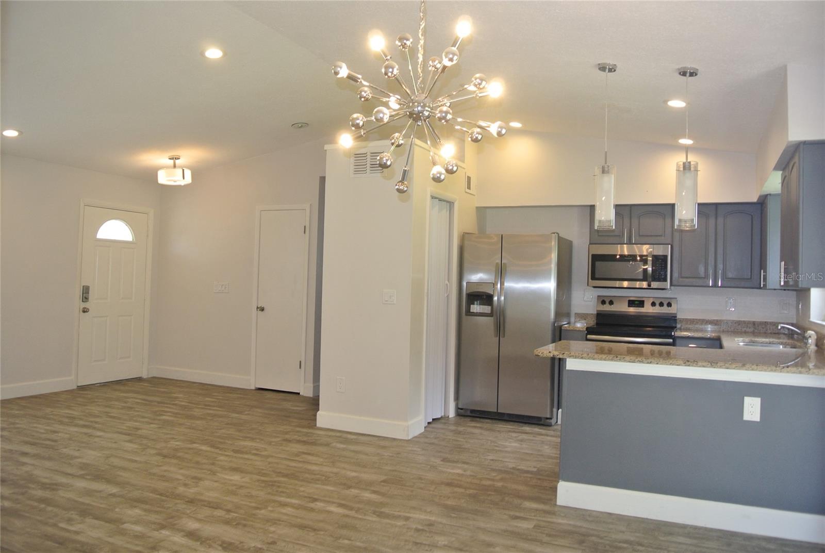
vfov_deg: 48.1
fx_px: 620
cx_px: 412
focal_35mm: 27
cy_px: 276
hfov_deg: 67.3
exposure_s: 1/60
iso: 200
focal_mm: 10
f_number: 3.5
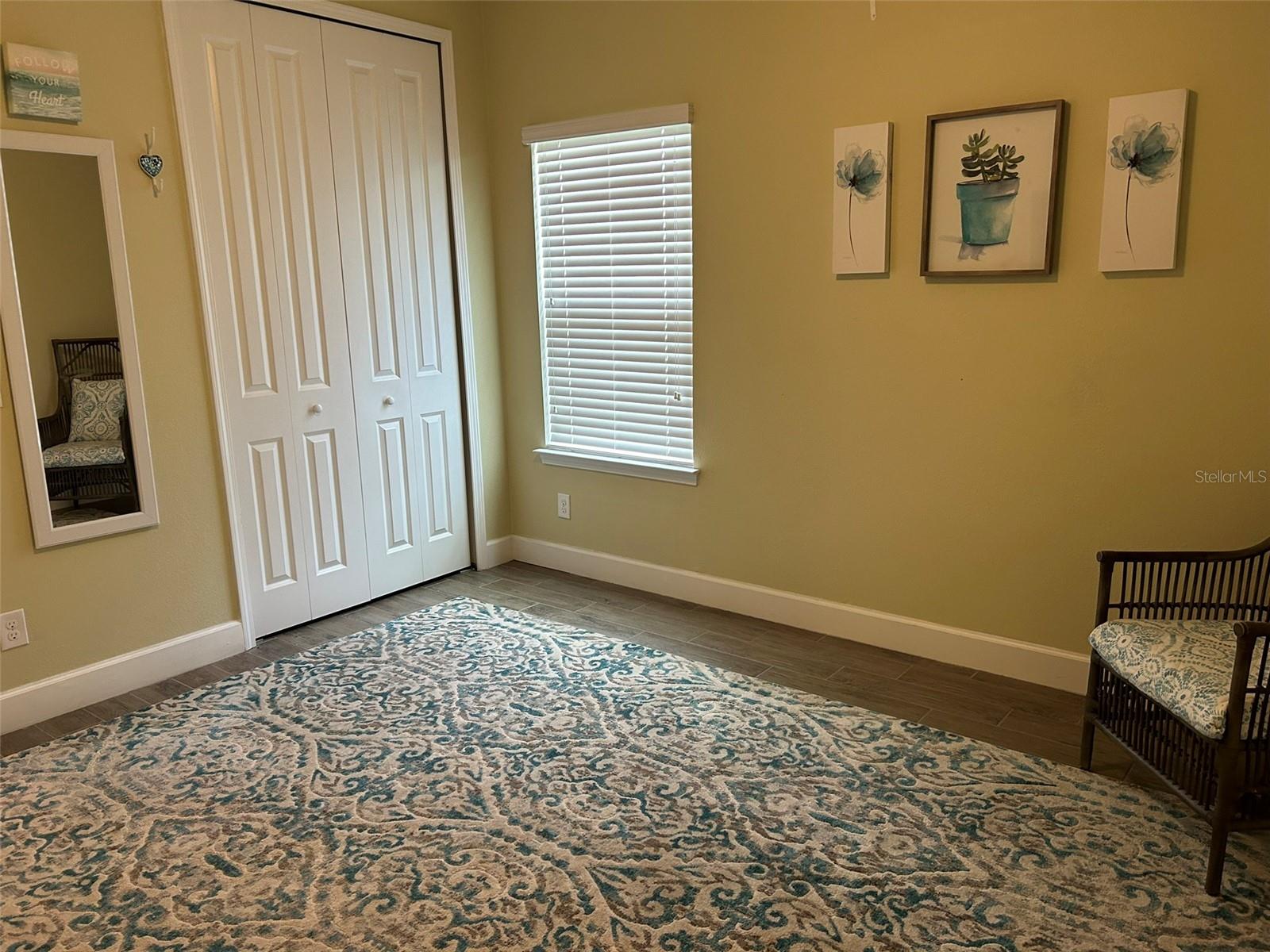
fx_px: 954
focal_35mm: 26
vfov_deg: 53.1
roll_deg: +1.7
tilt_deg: -11.8
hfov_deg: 67.3
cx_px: 635
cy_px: 476
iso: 160
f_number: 1.5
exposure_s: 1/60
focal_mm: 5.7
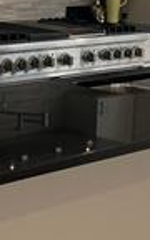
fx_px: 890
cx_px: 147
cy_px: 33
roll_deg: -2.2
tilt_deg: -5.3
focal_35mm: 136
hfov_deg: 9.6
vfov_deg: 15.2
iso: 64
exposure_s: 1/134
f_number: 1.78
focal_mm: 6.86
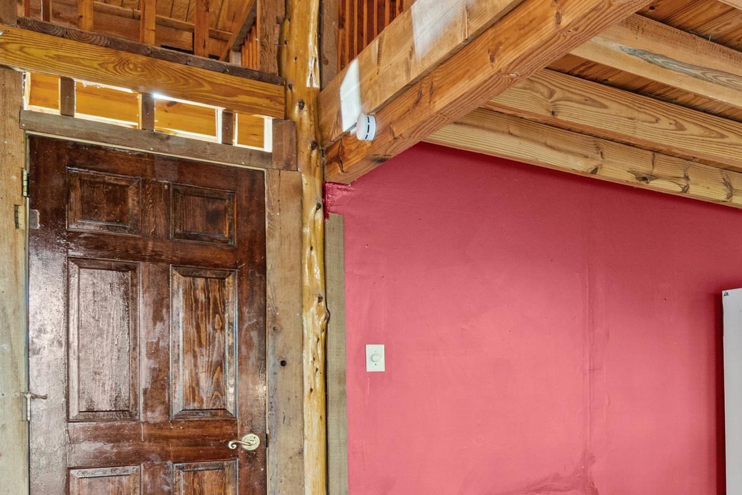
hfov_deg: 43.9
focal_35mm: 38
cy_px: 365
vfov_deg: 34.4
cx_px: 728
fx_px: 783
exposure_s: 2
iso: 400
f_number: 8
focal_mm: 12
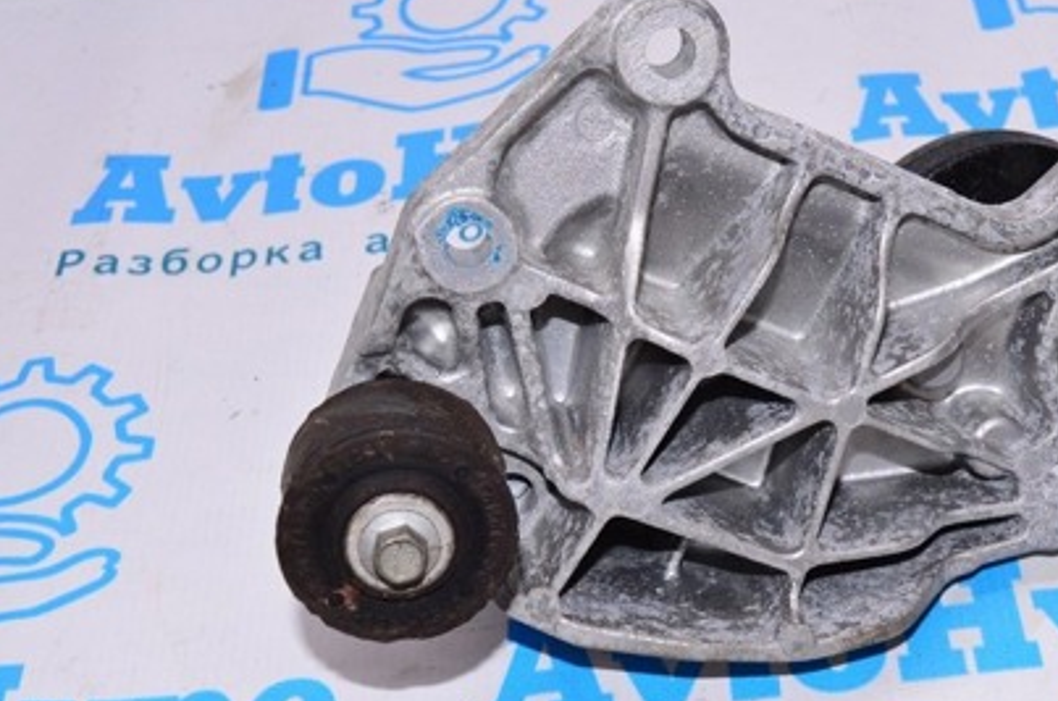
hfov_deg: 31.9
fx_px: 1818
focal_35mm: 62
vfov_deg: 21.8
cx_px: 793
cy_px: 393
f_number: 8
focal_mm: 26
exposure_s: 1/200
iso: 1600
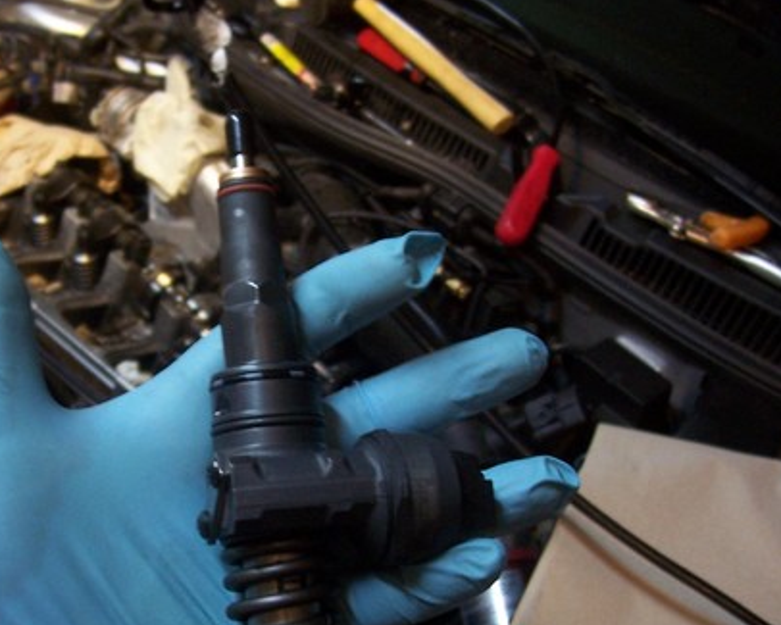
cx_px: 210
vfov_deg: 30.8
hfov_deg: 37.2
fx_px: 1133
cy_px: 367
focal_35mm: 49
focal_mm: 5.6
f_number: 2.7
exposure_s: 1/10
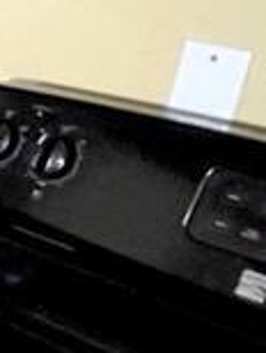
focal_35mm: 101
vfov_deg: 19.4
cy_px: 121
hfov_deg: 8.9
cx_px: -702
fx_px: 1032
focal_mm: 1.57
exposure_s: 1/40
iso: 800
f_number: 1.8
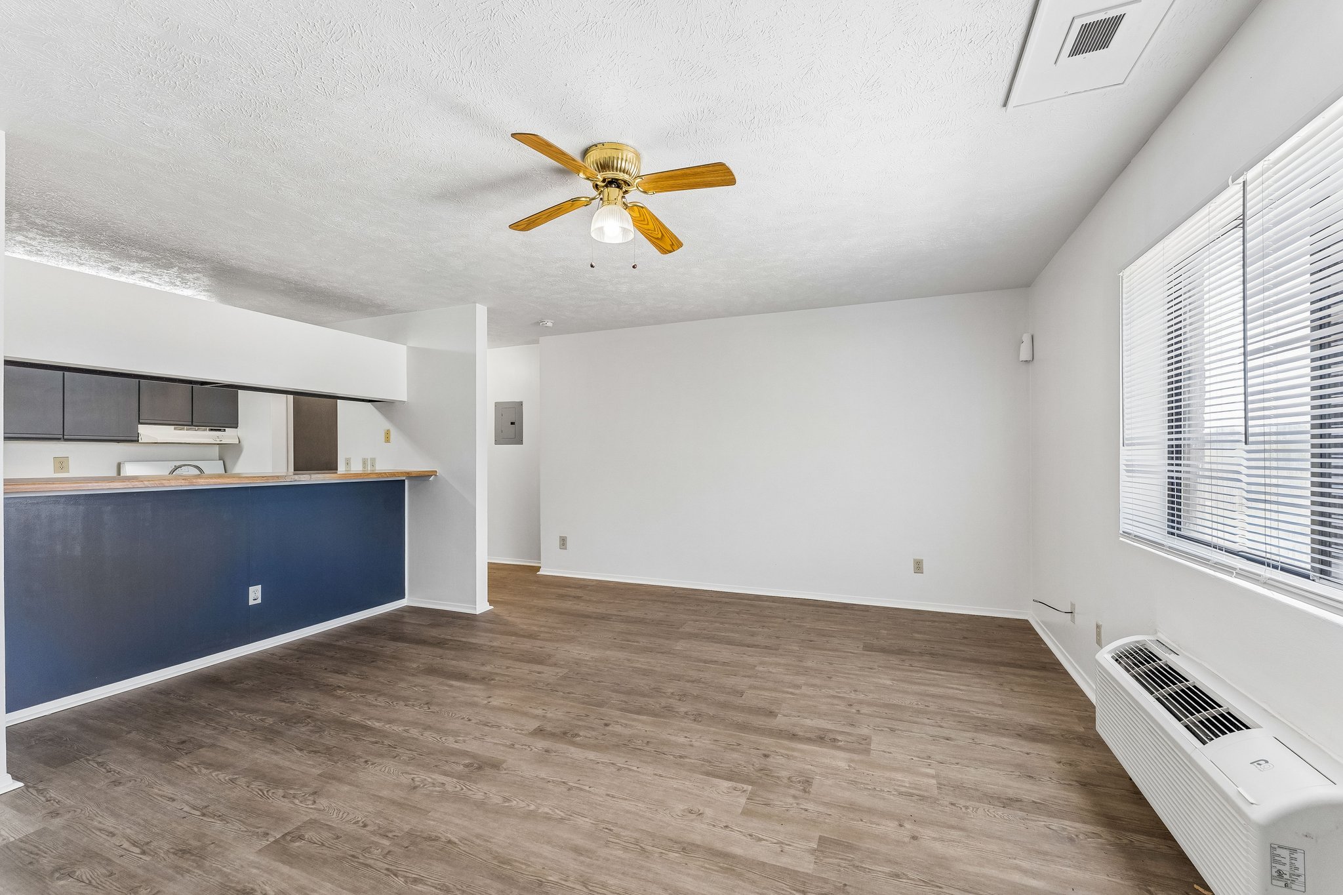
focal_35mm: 14
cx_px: 672
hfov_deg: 104.3
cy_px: 448
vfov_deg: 81.2
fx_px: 522
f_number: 6.3
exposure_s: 1/20
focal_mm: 14
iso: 500
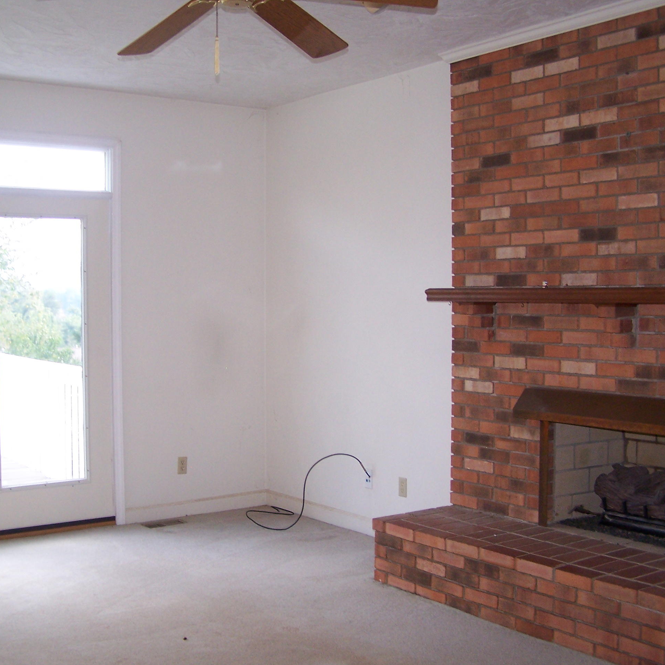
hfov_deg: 37.5
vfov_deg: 37.6
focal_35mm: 45
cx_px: 311
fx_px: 978
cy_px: 333
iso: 140
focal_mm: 6.3
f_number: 2.8
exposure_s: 1/60
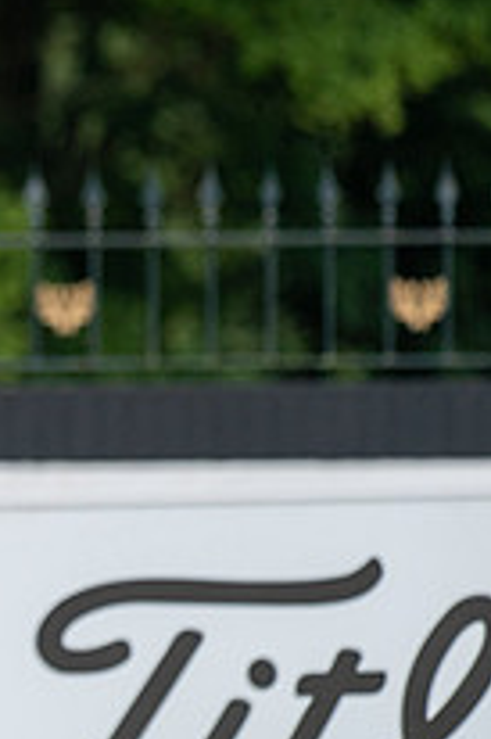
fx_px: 17295
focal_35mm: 844
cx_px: -545
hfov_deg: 1.6
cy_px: 386
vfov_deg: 2.4
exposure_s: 1/1600
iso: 400
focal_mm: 300
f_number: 5
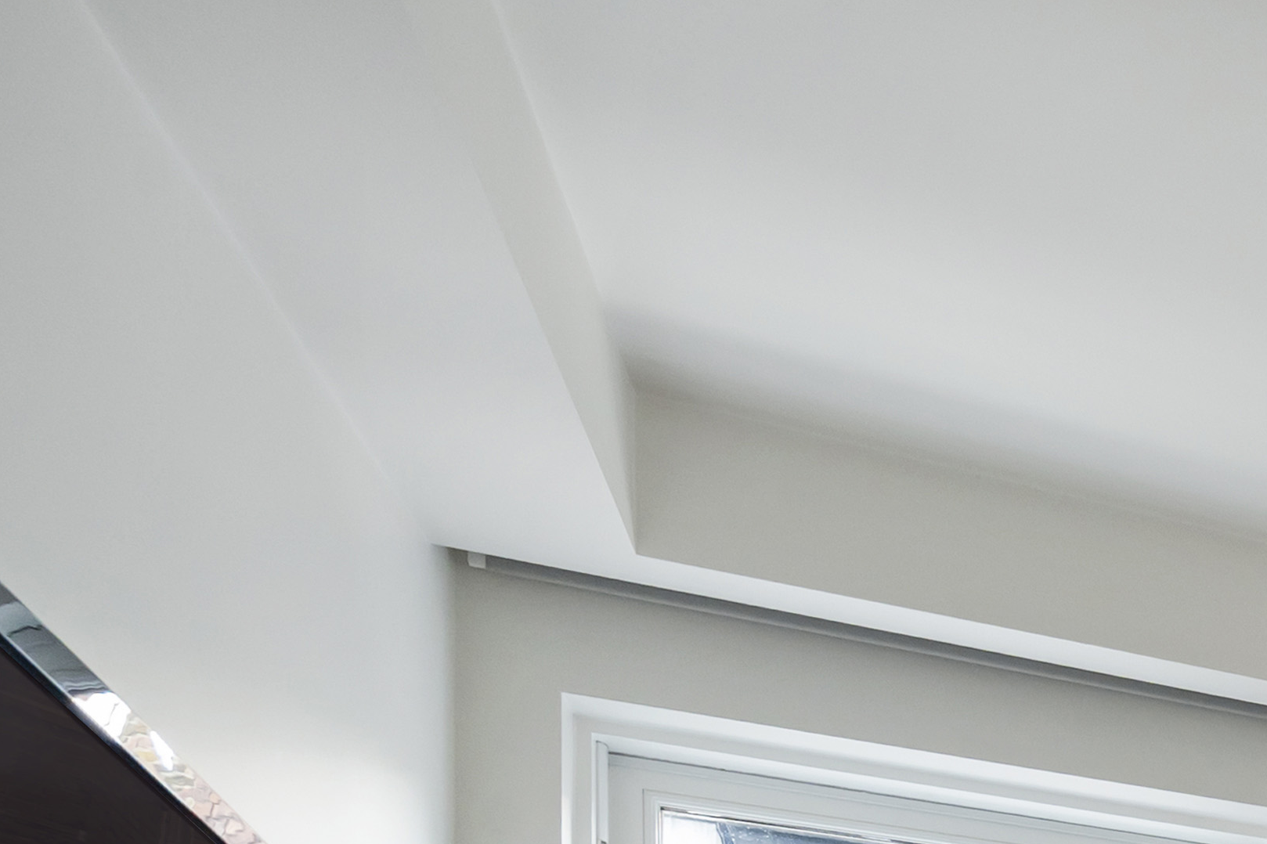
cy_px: 1524
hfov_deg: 22.9
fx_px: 1830
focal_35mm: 52
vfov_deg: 19.4
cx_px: 2225
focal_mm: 14
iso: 400
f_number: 9
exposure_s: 1/20
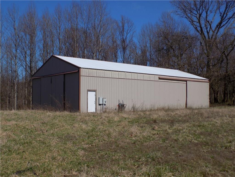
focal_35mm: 37
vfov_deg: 38.7
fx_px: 251
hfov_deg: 50.1
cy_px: 88
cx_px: 118
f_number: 11.2
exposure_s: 1/160
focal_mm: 6.6
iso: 80
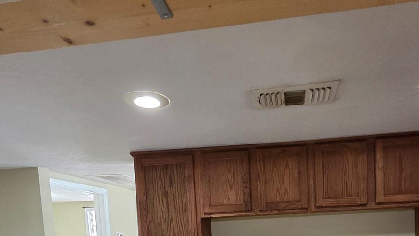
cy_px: 253
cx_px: 252
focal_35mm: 26
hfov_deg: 71.2
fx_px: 289
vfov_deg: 37.8
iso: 1000
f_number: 2.2
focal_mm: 2.2
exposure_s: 1/60
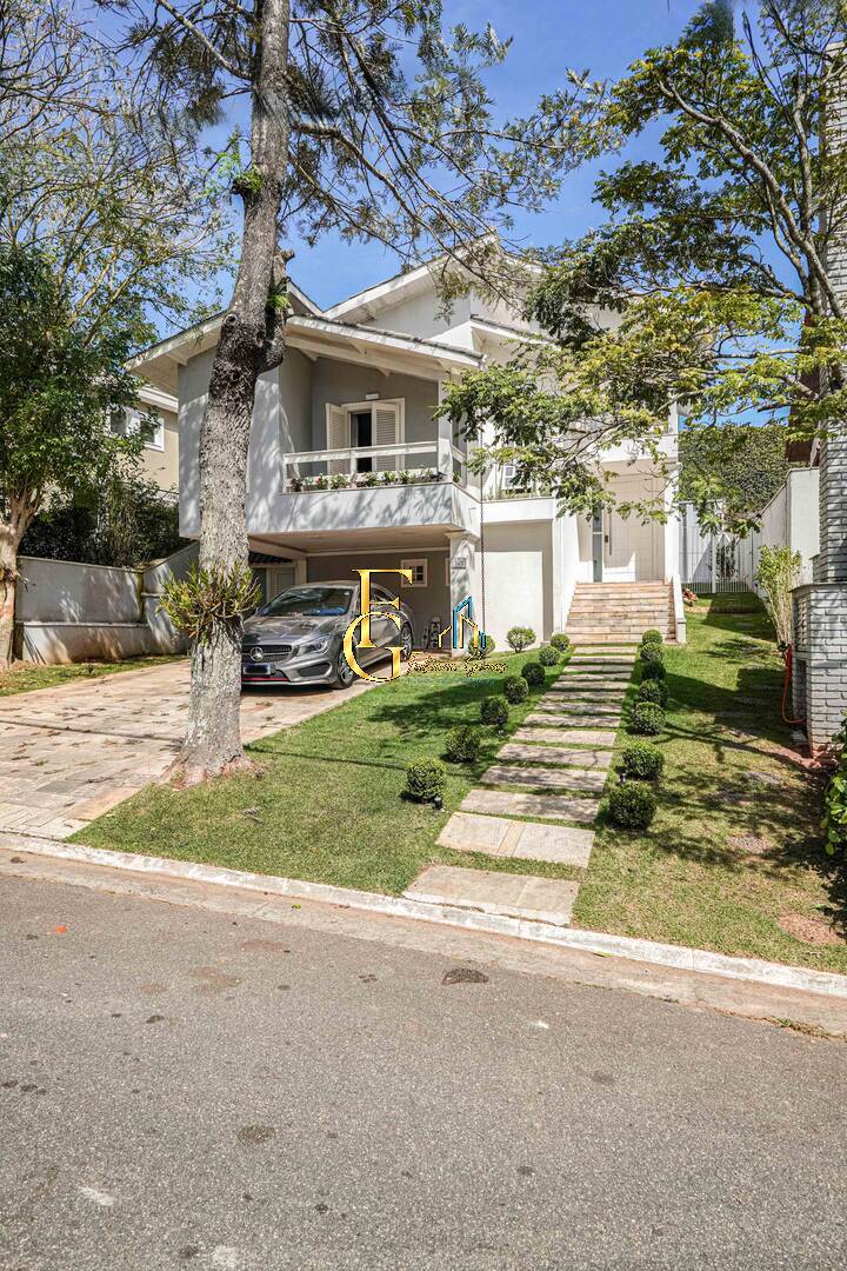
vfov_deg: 80.8
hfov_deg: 59.1
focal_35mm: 21
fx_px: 746
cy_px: 636
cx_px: 424
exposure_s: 1/160
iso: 50
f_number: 5.6
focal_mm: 14.1
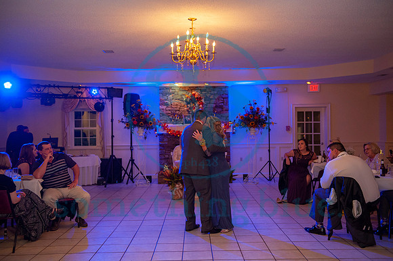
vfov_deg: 35.0
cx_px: 196
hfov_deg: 50.7
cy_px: 130
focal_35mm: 38
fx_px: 415
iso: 1000
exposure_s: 1/160
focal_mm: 38
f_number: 2.8
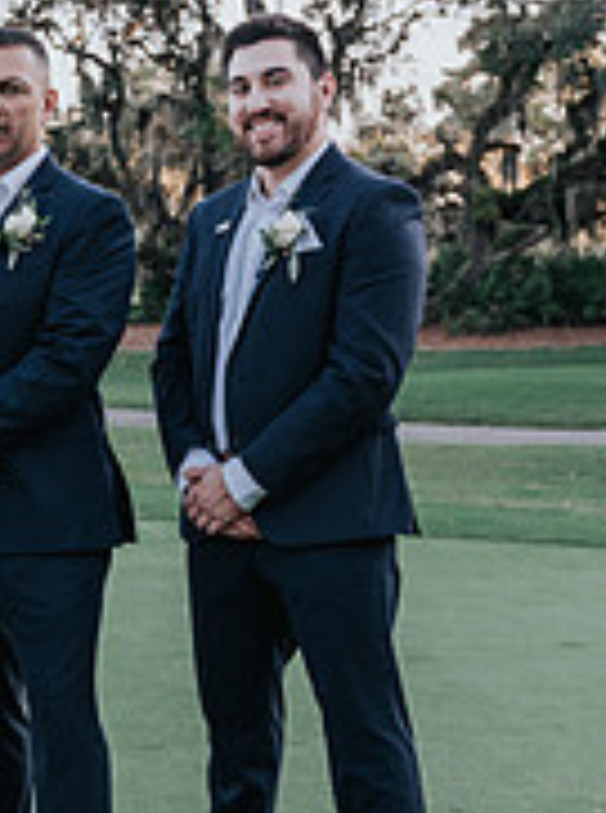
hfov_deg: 14.5
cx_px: -393
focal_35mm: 92
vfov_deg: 21.3
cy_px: 479
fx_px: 2155
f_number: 4.5
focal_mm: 26
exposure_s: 1/200
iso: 200
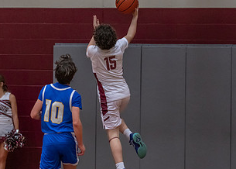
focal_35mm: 308
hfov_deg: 6.5
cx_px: 129
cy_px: 72
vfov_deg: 4.7
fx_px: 2065
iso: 2000
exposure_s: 1/1000
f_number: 2.8
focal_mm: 144
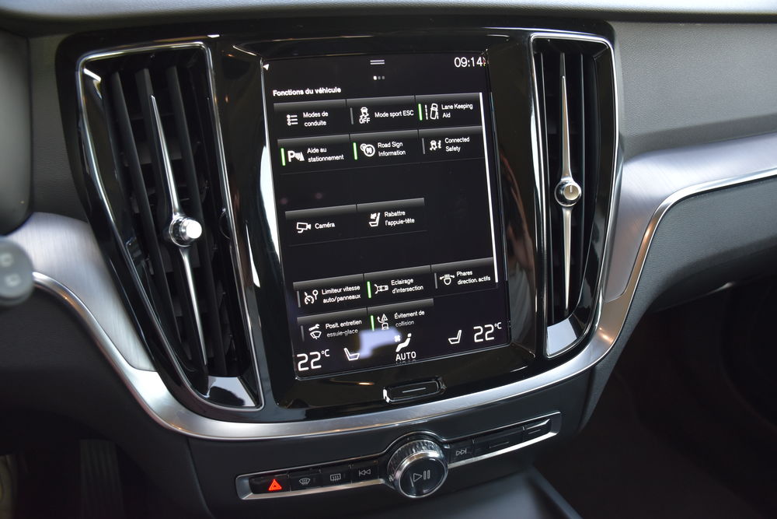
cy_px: 260
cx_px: 388
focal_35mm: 30
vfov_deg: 43.6
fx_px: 648
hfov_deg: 61.9
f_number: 4
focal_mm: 20
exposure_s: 1/60
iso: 560
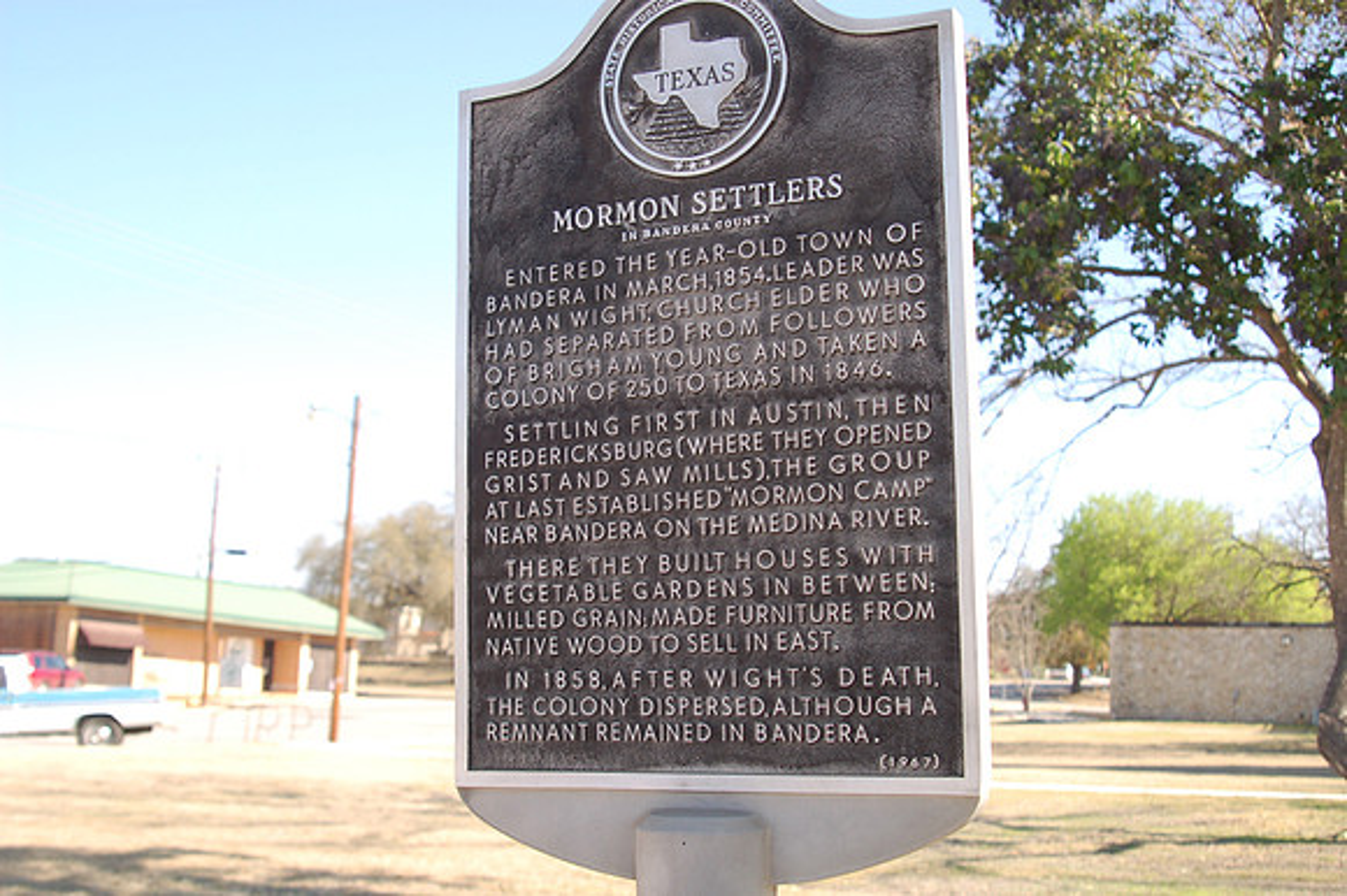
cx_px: 674
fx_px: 1571
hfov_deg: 46.4
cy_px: 448
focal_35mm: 42
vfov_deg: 31.9
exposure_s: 1/200
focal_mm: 28
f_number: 7.1
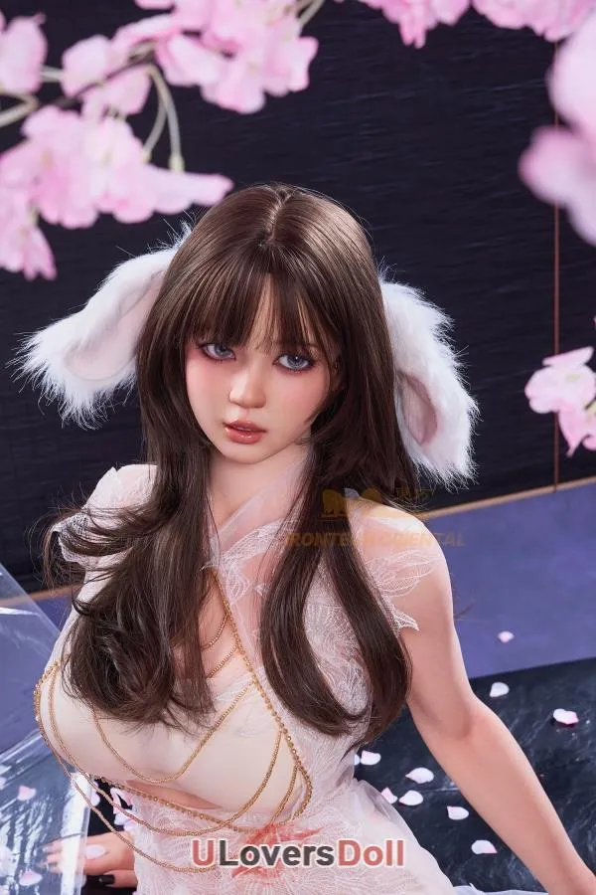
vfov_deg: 31.4
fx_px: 1589
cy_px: 448
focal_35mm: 64
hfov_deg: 21.2
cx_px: 298
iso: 80
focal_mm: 64
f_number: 7.1
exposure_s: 1/160
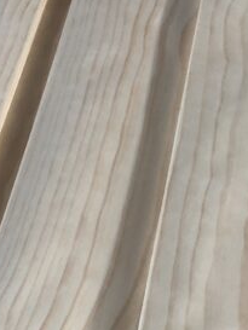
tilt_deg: -52.8
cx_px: -108
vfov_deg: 18.3
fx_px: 1002
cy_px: 325
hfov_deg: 13.4
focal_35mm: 105
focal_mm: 4
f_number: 1.8
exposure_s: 1/30
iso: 40
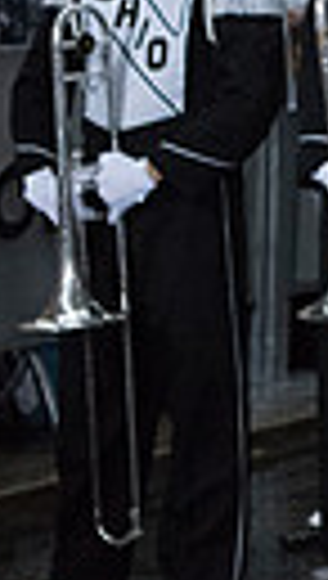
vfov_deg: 9.0
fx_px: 3617
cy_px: -146
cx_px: 1051
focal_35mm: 235
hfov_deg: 4.9
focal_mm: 50
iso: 10000
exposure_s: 1/4000
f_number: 2.8
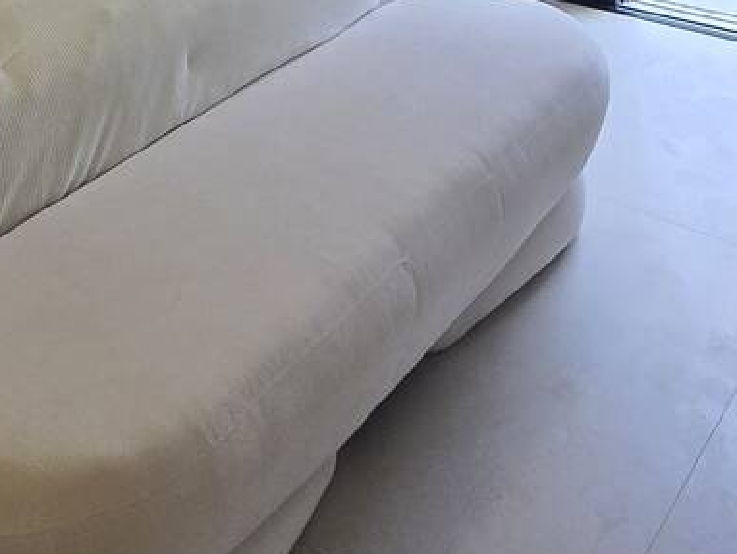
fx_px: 1044
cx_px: 228
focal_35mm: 49
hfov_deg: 38.3
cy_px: -355
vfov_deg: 22.3
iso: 100
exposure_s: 1/180
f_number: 2.2
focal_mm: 2.2
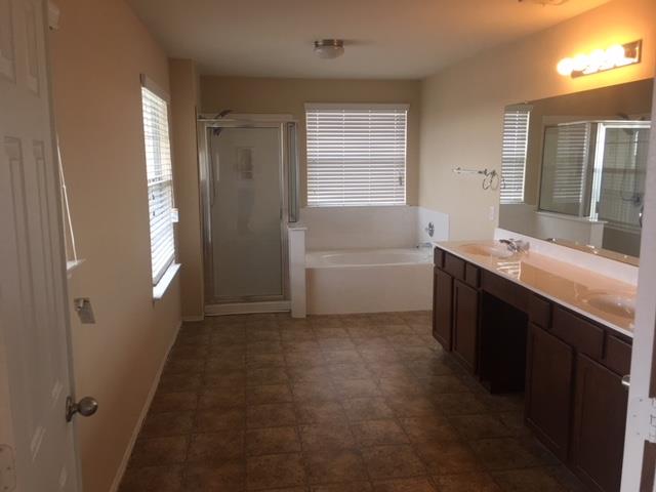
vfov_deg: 48.2
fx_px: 550
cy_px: 246
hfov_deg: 61.7
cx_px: 328
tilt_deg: -8.4
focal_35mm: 29
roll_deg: -0.3
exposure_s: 1/15
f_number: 2.2
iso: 32
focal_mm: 4.15
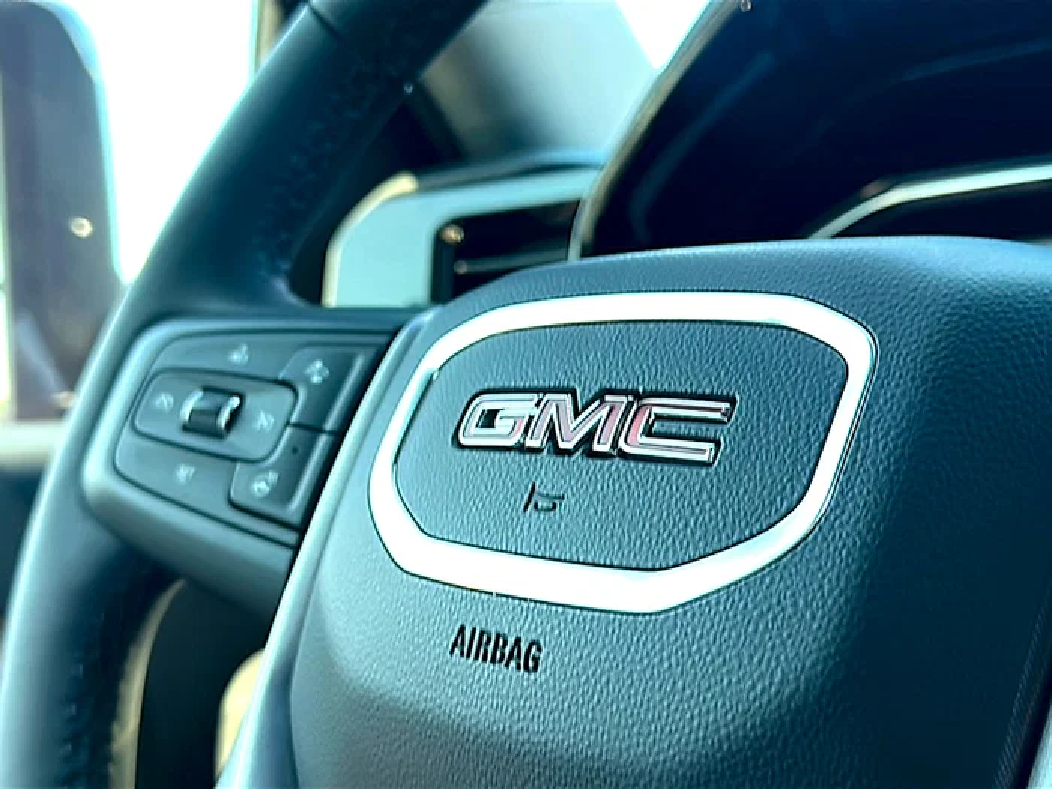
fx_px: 1033
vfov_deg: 41.8
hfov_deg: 54.0
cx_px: 526
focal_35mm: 34
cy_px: 394
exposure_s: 1/99
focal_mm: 6.86
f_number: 1.78
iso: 100
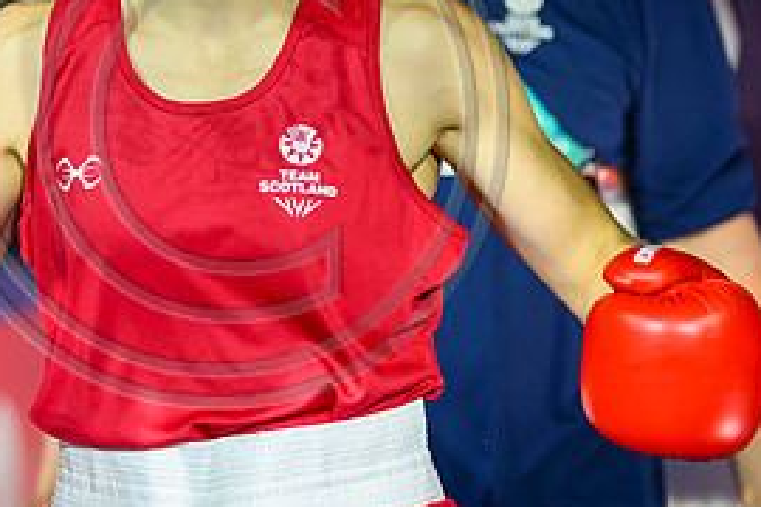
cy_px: 117
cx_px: 217
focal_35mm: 430
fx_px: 9089
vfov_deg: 3.2
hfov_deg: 4.8
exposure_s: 1/2000
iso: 2500
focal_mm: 200
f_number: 3.2
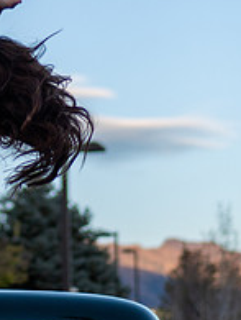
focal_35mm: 166
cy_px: 56
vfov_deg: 11.8
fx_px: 1536
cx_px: 36
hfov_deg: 8.9
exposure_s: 1/8000
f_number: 1.8
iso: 200
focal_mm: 50
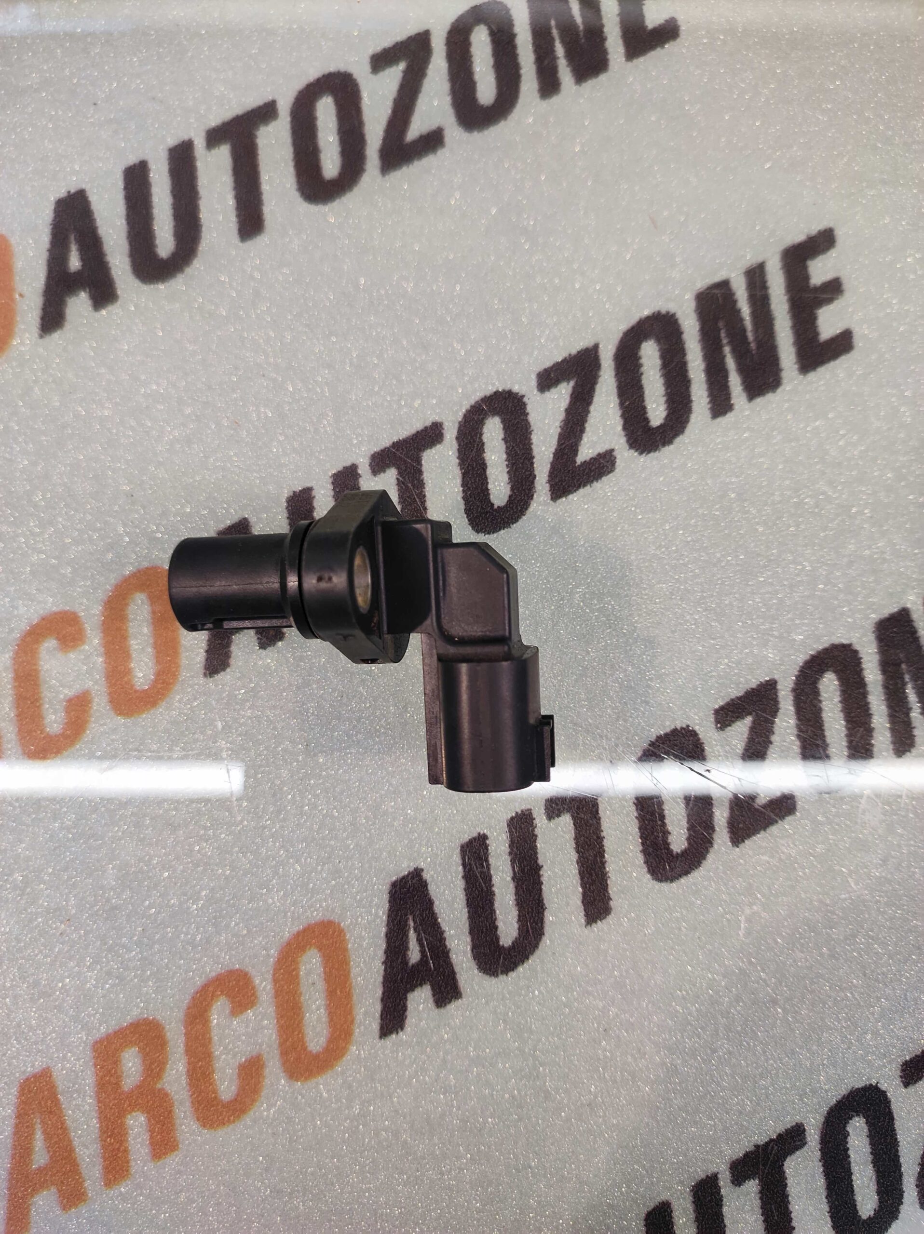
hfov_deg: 74.7
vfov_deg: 91.1
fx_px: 606
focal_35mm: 17
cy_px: 617
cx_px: 462
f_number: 1.79
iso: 180
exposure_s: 1/50
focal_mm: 4.74
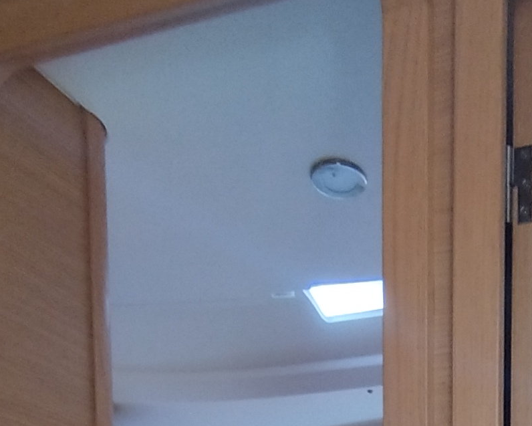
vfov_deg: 17.2
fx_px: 1008
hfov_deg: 27.8
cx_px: 537
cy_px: 861
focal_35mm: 64
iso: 80
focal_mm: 1.65
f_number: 2.2
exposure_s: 1/25
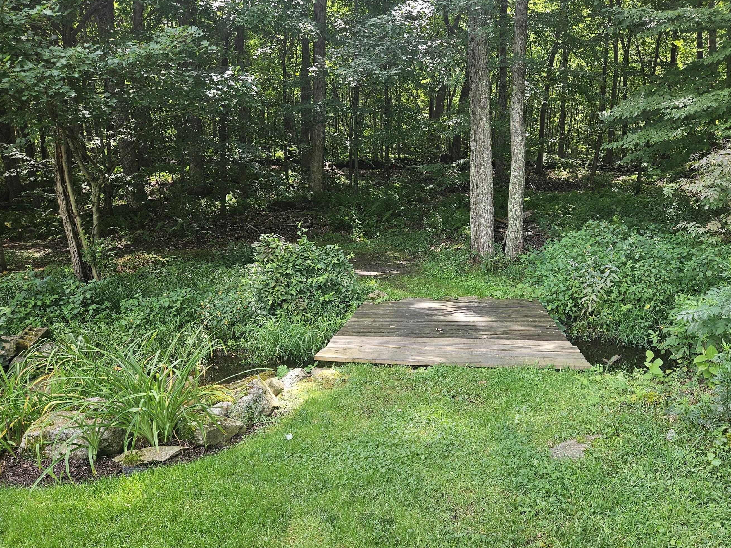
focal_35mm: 27
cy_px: 291
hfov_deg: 64.9
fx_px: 570
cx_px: 429
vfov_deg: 51.3
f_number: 1.8
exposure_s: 1/120
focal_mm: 5.4
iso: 25
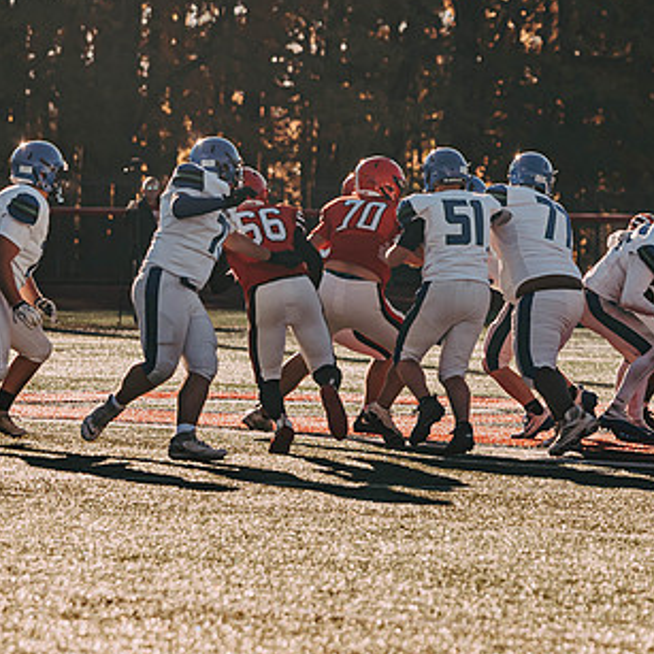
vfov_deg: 5.7
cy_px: 236
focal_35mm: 309
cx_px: 622
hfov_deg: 5.7
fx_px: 6605
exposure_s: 1/3200
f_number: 2.8
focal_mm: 122
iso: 125
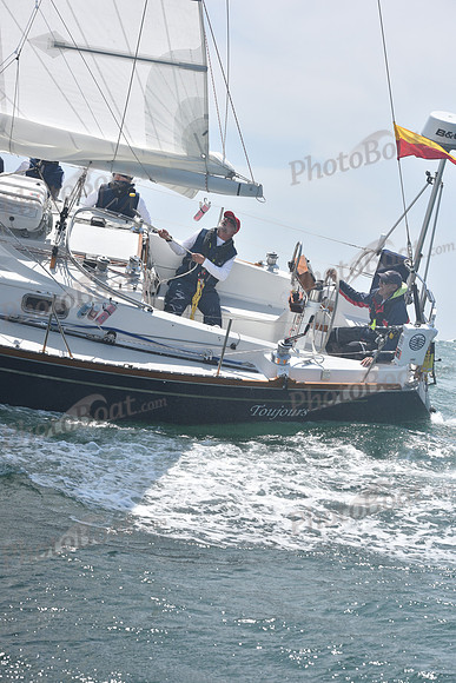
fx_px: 1329
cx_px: 228
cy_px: 342
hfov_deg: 19.5
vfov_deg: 28.8
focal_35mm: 70
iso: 320
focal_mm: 70
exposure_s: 1/1000
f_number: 9
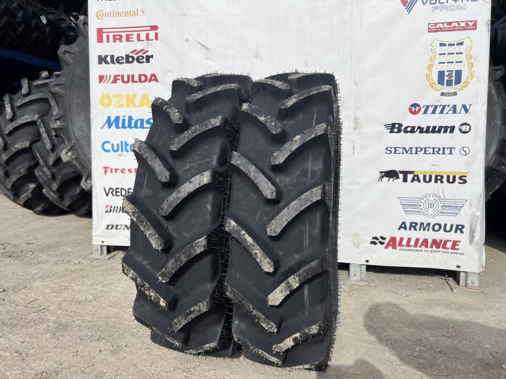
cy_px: 190
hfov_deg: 67.3
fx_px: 380
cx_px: 253
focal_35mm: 26
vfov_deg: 53.1
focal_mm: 5.7
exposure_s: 1/6211
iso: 50
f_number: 1.5
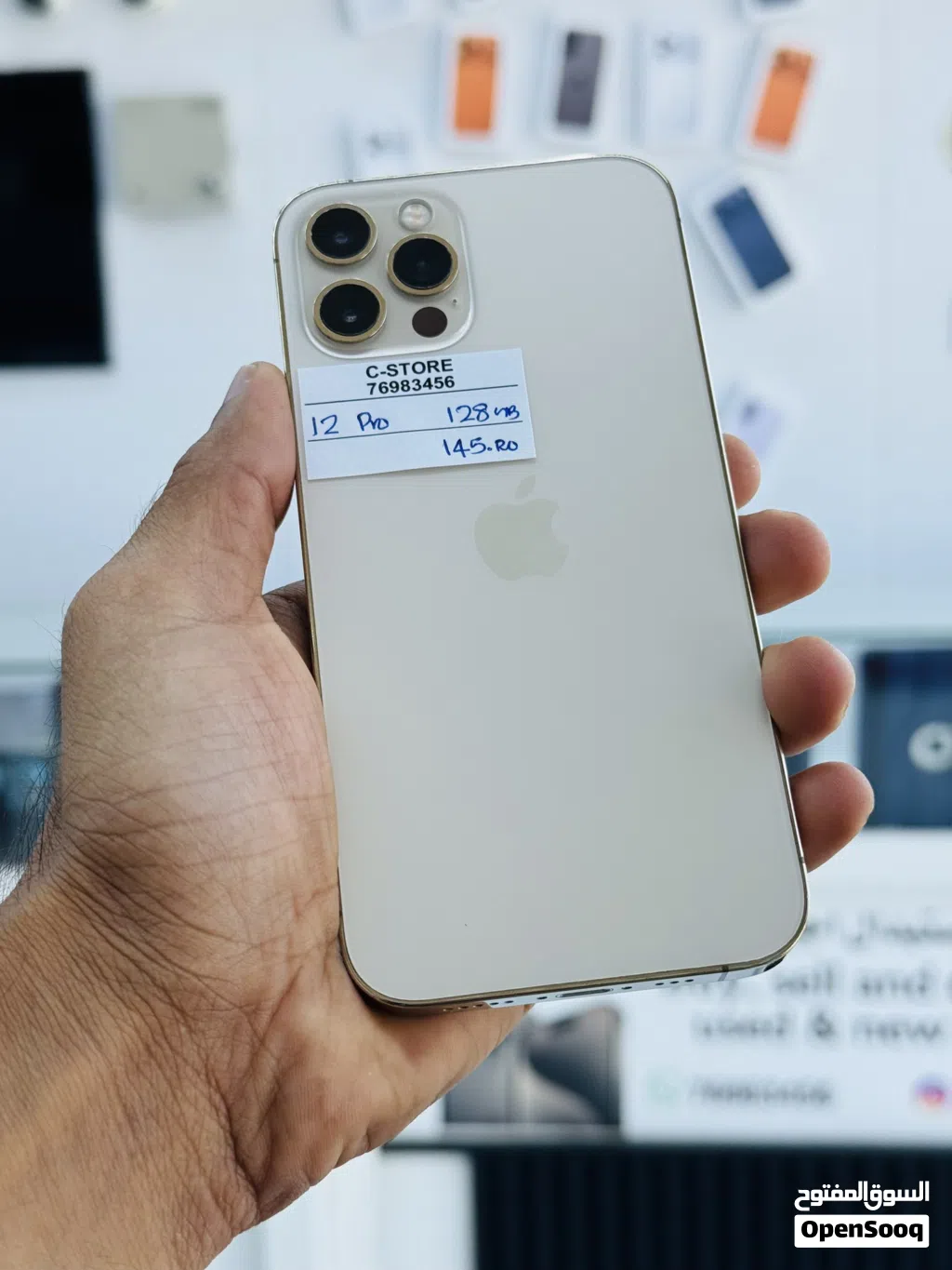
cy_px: 635
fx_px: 1760
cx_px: 476
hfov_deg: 30.3
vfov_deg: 39.7
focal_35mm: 48
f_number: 1.78
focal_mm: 6.76
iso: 64
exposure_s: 1/739
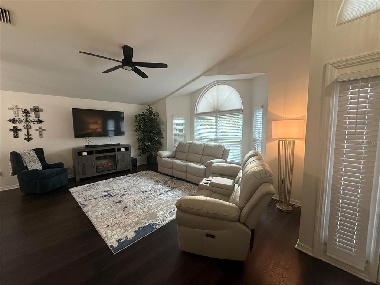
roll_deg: +0.4
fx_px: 154
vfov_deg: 85.7
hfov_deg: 102.1
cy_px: 142
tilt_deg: -4.6
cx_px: 190
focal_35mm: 14
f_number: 2.2
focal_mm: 2.22
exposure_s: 1/60
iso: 160
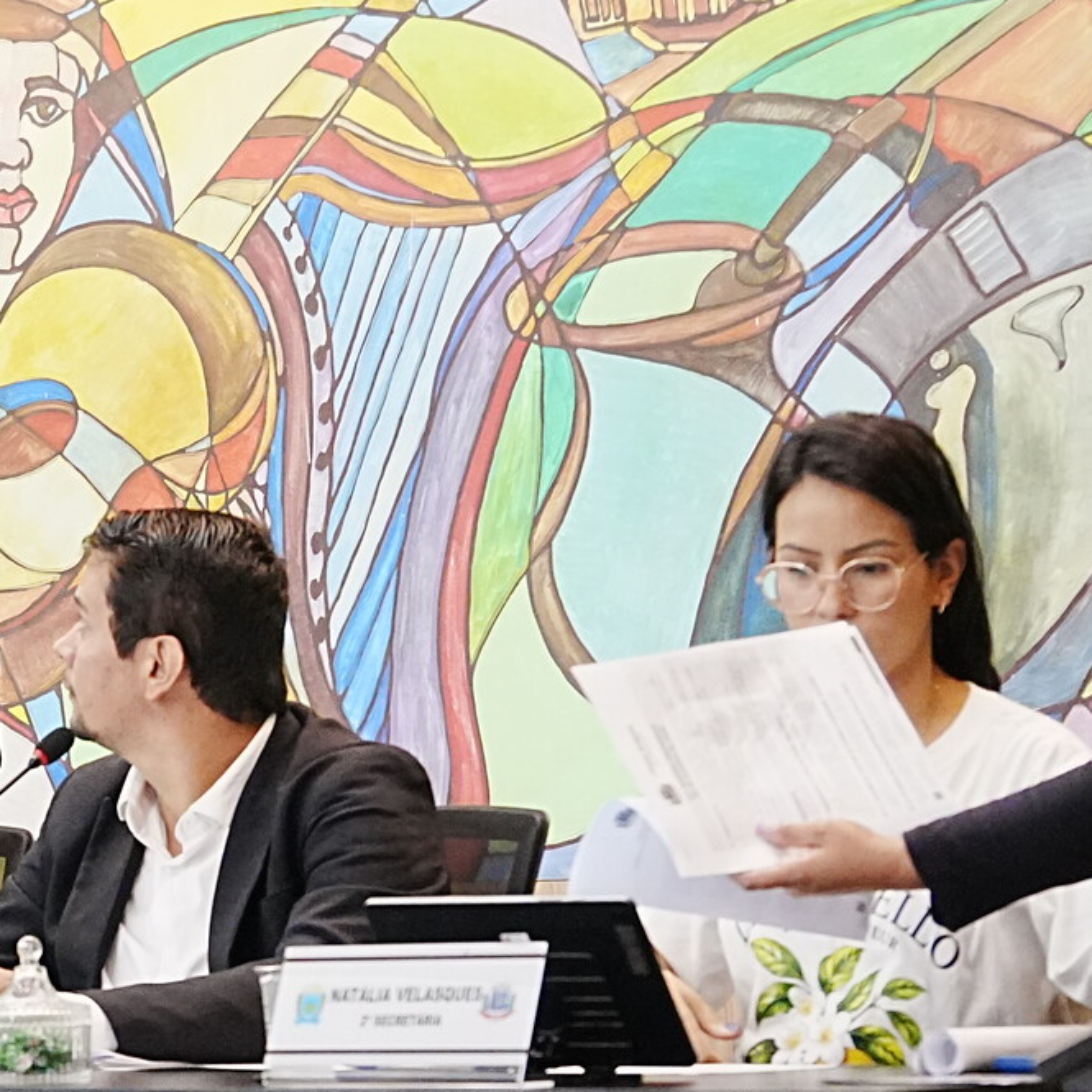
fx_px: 5613
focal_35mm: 157
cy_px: 843
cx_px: -327
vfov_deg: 11.1
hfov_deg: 10.9
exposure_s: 1/90
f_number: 2.8
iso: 3200
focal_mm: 41
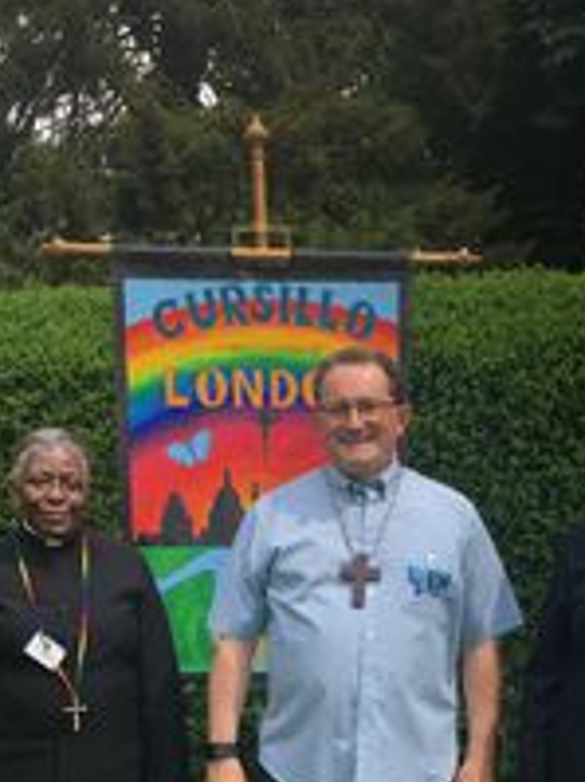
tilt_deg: -5.6
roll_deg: -1.2
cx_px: 328
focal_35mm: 53
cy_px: 696
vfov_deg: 34.3
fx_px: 1196
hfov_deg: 27.5
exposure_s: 1/561
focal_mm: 4.15
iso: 25
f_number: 2.2
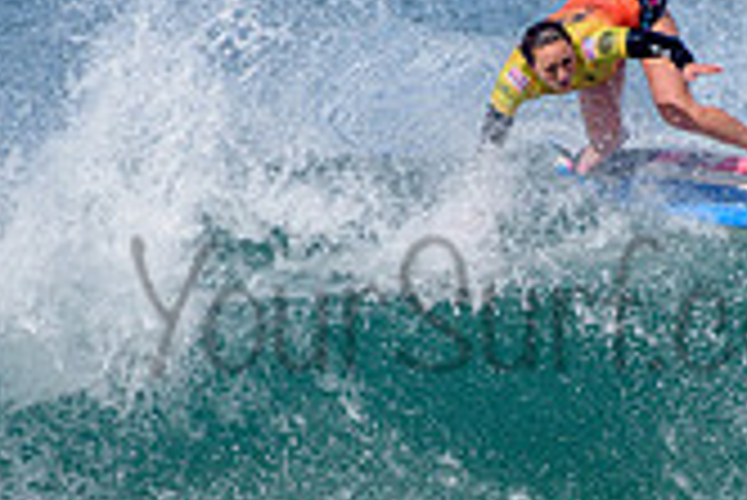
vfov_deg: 0.8
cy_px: 268
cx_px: 594
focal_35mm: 1744
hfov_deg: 1.2
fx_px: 36219
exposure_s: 1/2500
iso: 250
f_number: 6.3
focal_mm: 500
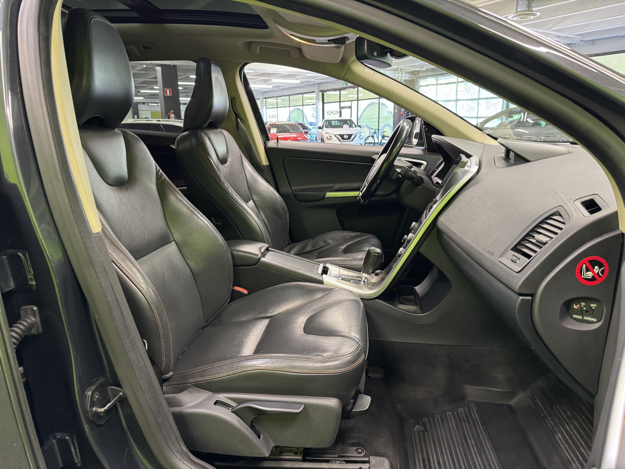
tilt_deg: -14.0
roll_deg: +2.0
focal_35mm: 24
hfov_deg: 71.6
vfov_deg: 56.8
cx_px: 312
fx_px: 433
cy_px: 234
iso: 400
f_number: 1.78
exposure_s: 1/50
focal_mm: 6.76
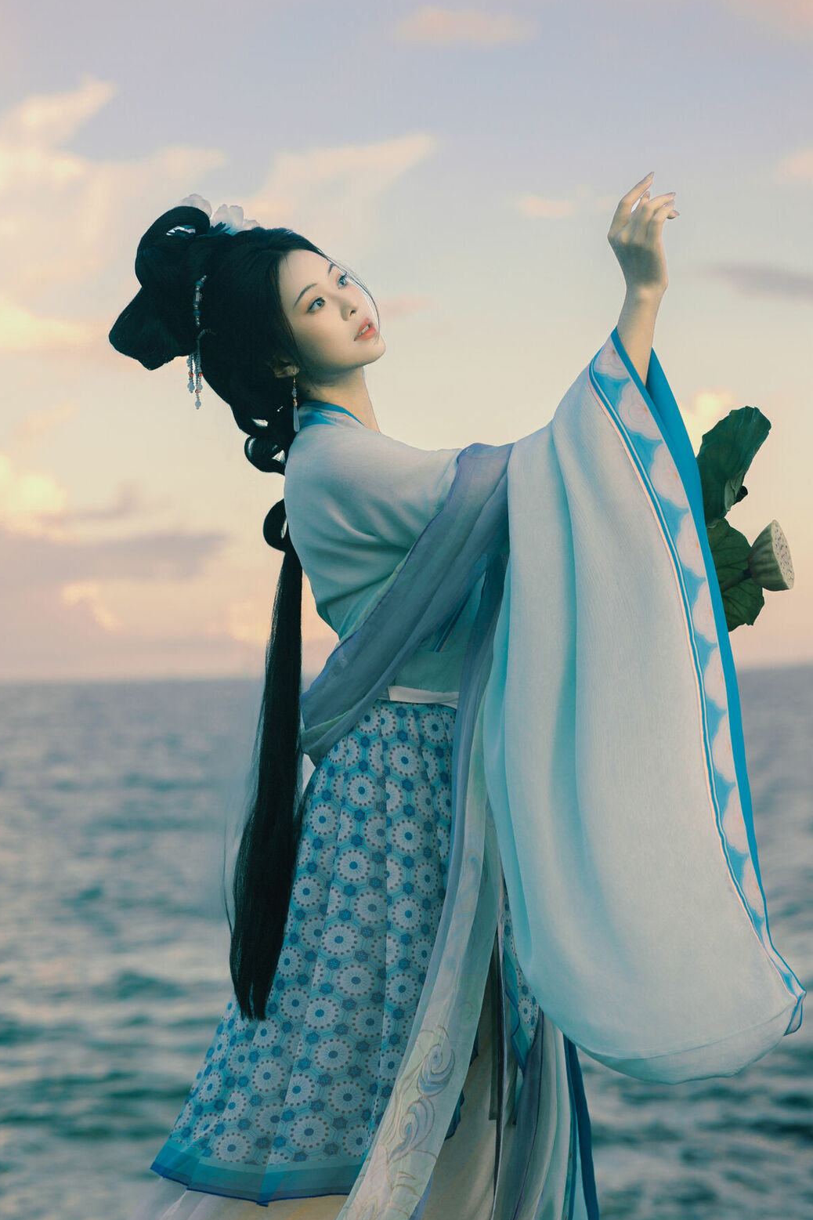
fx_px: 2913
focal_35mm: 86
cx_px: 403
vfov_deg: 23.6
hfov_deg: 15.9
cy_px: 613
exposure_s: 1/640
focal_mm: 85
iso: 250
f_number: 4
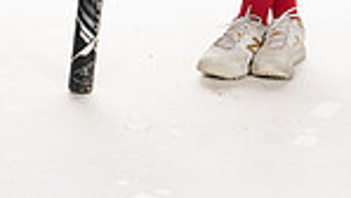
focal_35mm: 158
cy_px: -266
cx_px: 191
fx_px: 1471
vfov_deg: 7.3
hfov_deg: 13.6
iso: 400
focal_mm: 50
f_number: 6.3
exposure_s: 1/250
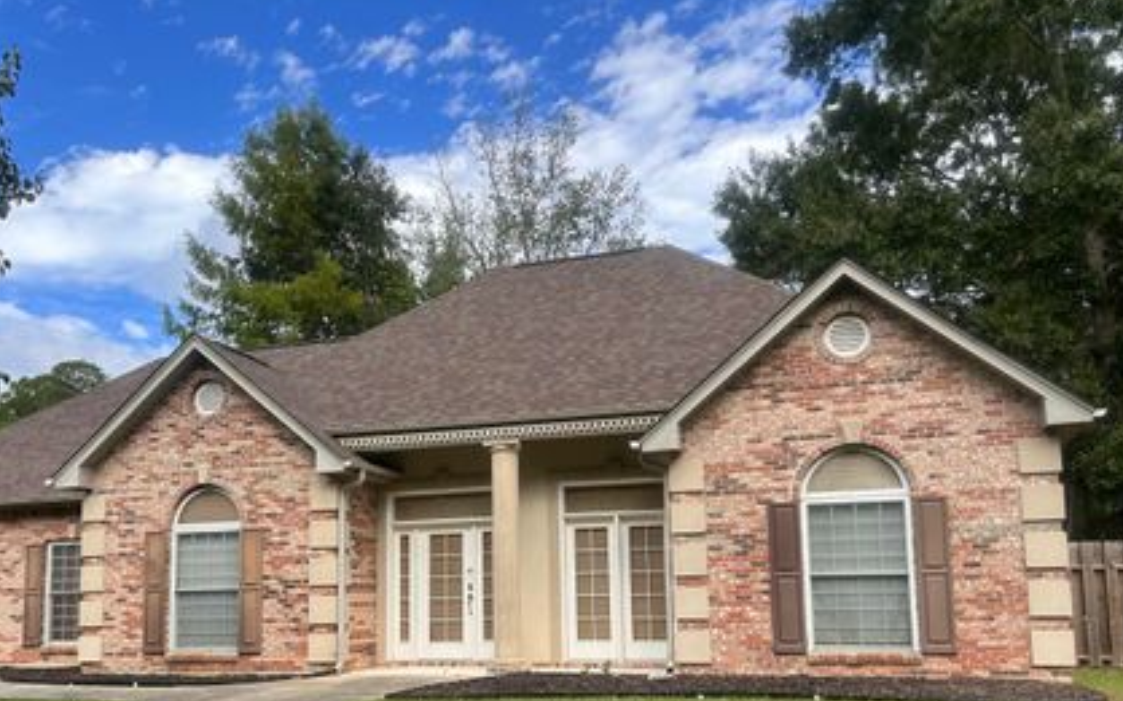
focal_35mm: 33
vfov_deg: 37.7
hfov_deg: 58.0
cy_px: 496
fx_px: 1010
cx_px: 497
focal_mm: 5.7
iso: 50
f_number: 1.5
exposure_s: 1/1934
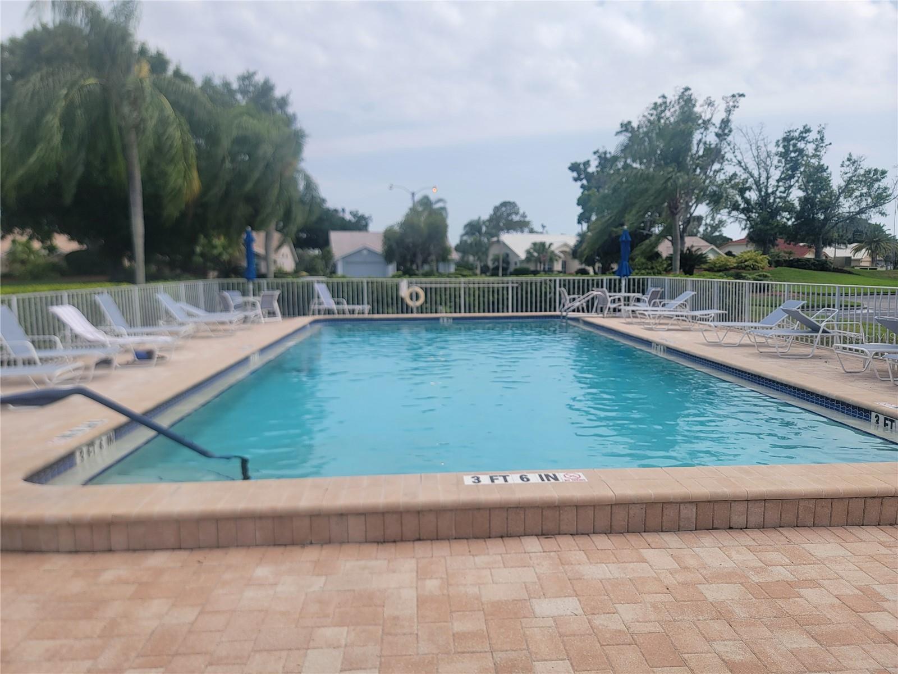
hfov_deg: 71.6
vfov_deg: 56.8
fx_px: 623
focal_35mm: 24
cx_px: 449
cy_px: 337
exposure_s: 1/1429
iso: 16
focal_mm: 6.7
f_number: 1.8
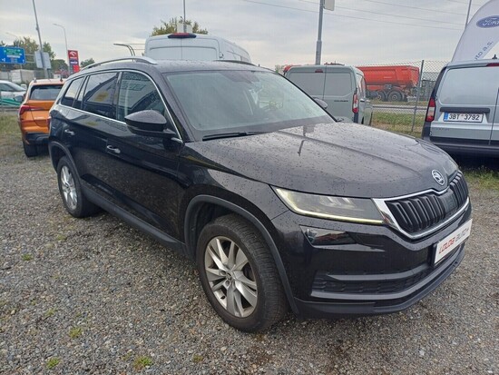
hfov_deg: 69.4
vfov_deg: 54.9
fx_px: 361
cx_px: 250
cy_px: 188
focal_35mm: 25
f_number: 1.8
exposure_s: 1/225
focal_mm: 4.65
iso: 50
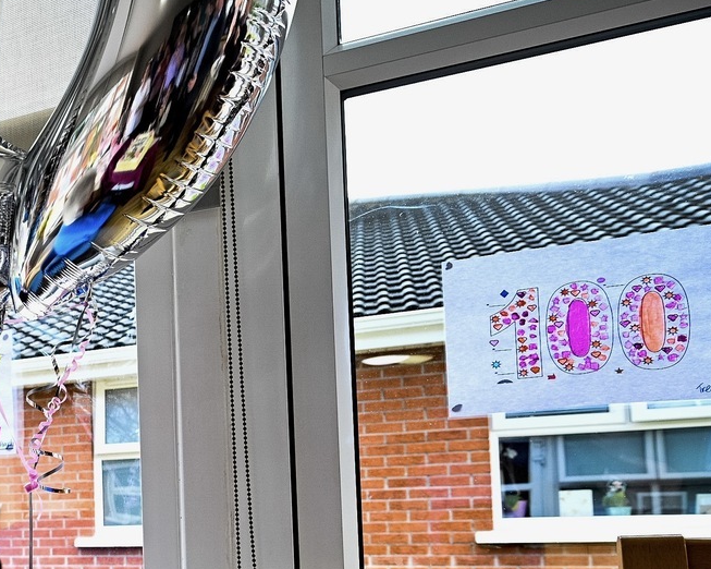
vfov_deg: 31.3
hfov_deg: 28.5
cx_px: -319
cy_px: 507
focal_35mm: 46
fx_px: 968
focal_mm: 16
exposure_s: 1/80
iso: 400
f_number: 5
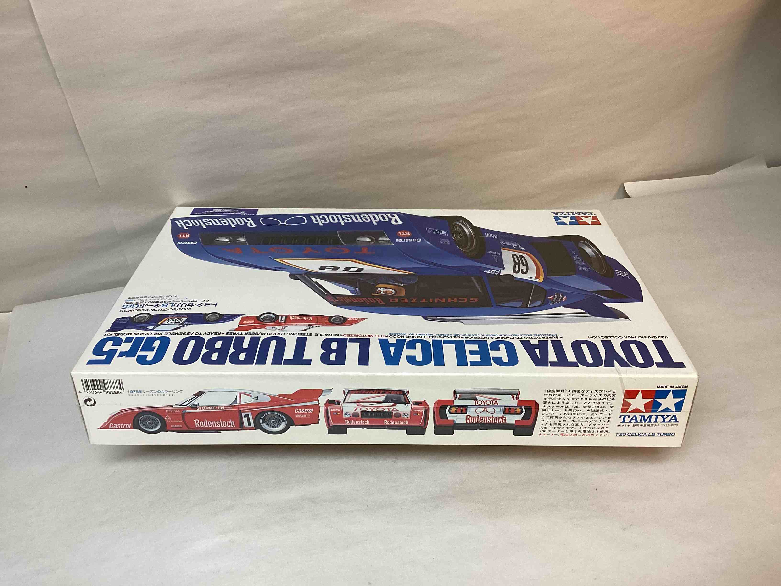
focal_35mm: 31
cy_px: 293
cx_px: 390
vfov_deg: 45.4
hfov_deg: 58.4
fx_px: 699
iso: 80
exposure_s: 1/50
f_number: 2.4
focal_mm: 3.3
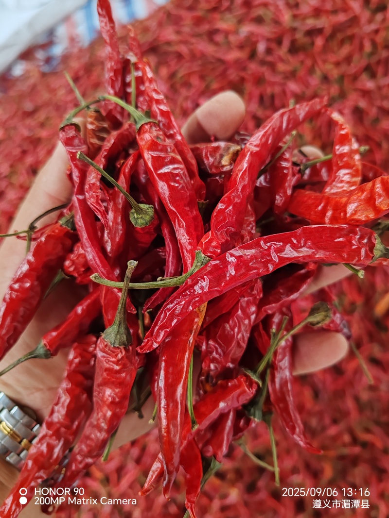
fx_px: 405
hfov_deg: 51.3
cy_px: 259
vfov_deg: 65.3
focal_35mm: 27
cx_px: 194
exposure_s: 1/100
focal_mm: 6.12
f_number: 1.9
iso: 640
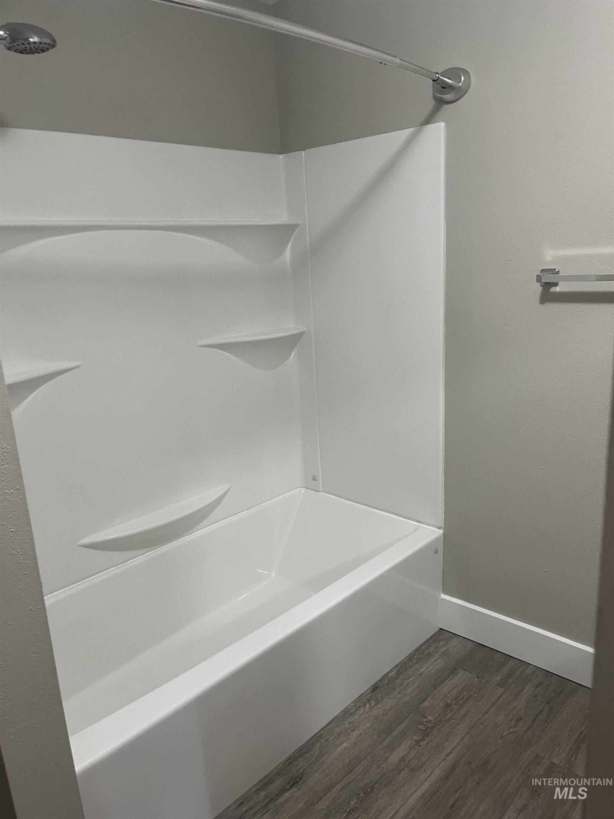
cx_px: 307
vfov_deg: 67.3
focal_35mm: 26
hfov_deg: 53.1
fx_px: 615
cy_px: 410
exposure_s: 1/60
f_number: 1.6
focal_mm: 5.1
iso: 250
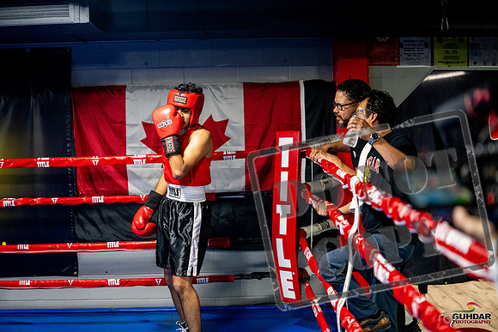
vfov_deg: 27.0
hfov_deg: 39.6
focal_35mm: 50
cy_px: 166
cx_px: 249
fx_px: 692
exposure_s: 1/1000
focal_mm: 50
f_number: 2
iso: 4000
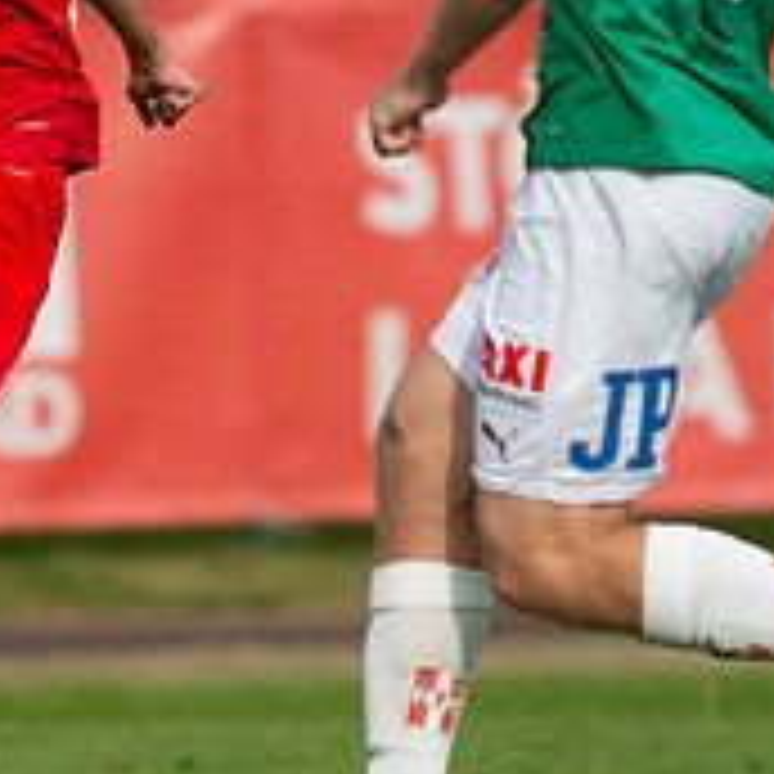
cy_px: 479
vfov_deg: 1.2
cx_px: 128
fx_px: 37111
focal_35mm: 1467
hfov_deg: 1.2
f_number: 4
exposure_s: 1/1250
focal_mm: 420
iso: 140
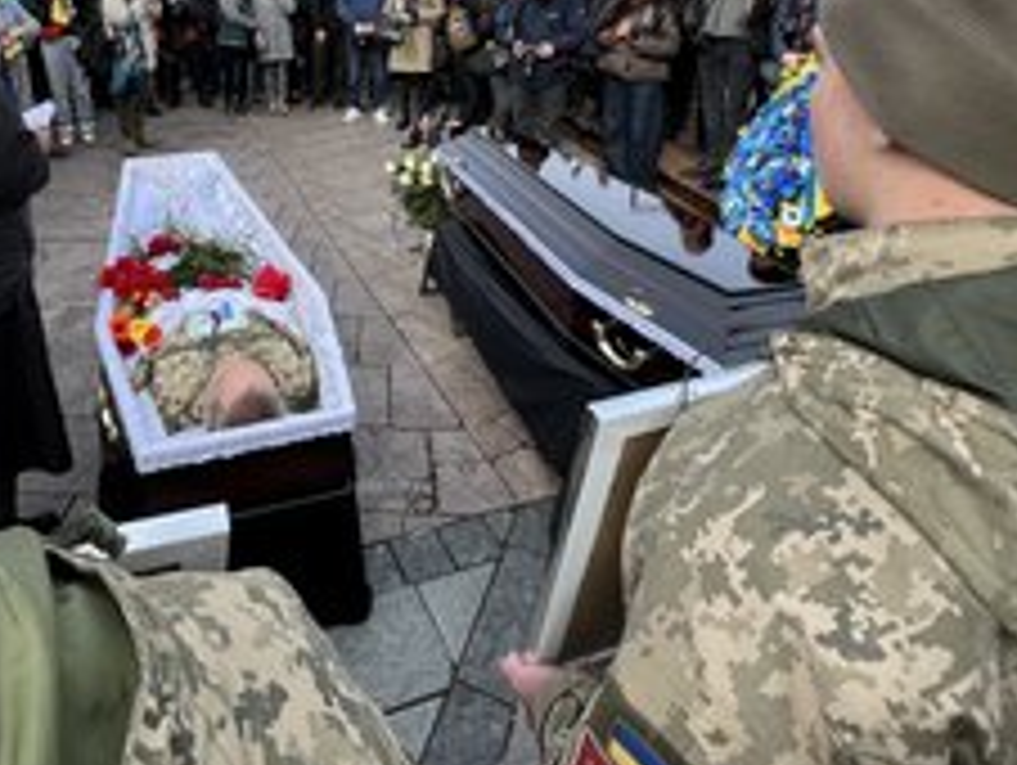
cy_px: 144
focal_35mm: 23
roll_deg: +0.0
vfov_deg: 54.6
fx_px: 676
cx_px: 342
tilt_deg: -16.3
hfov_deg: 71.8
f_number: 1.8
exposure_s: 1/657
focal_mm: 1.57
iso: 32
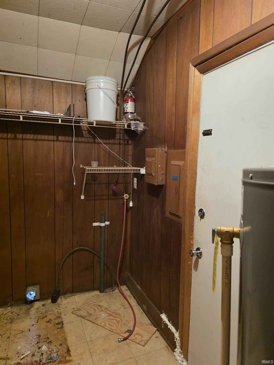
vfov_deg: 73.9
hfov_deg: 58.9
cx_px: 137
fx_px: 243
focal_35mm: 23
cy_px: 182
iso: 1600
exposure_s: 1/120
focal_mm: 6.3
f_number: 1.7
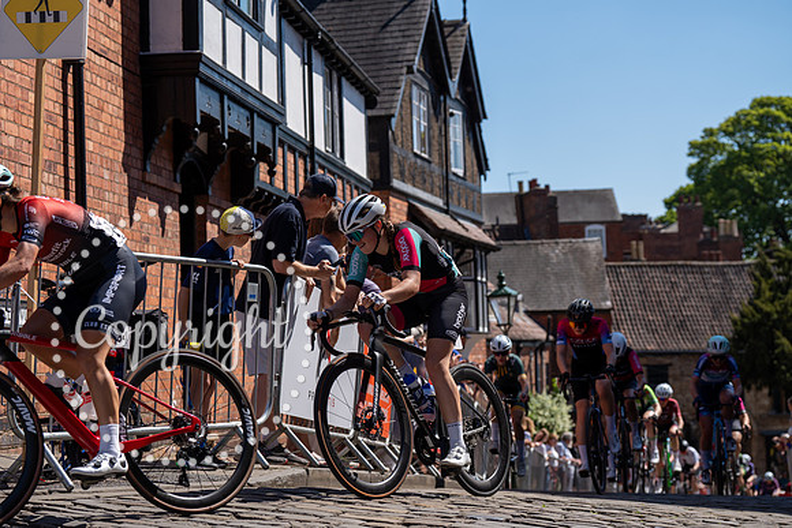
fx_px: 1540
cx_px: 396
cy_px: 264
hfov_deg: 28.8
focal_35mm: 70
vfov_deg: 19.5
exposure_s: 1/1600
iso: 100
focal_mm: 70
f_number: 4
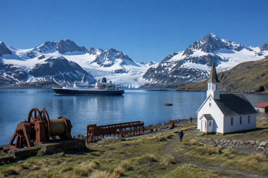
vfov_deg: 27.5
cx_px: 134
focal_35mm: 49
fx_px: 365
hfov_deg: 40.4
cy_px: 89
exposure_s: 1/1000
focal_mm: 49
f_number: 5
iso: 500
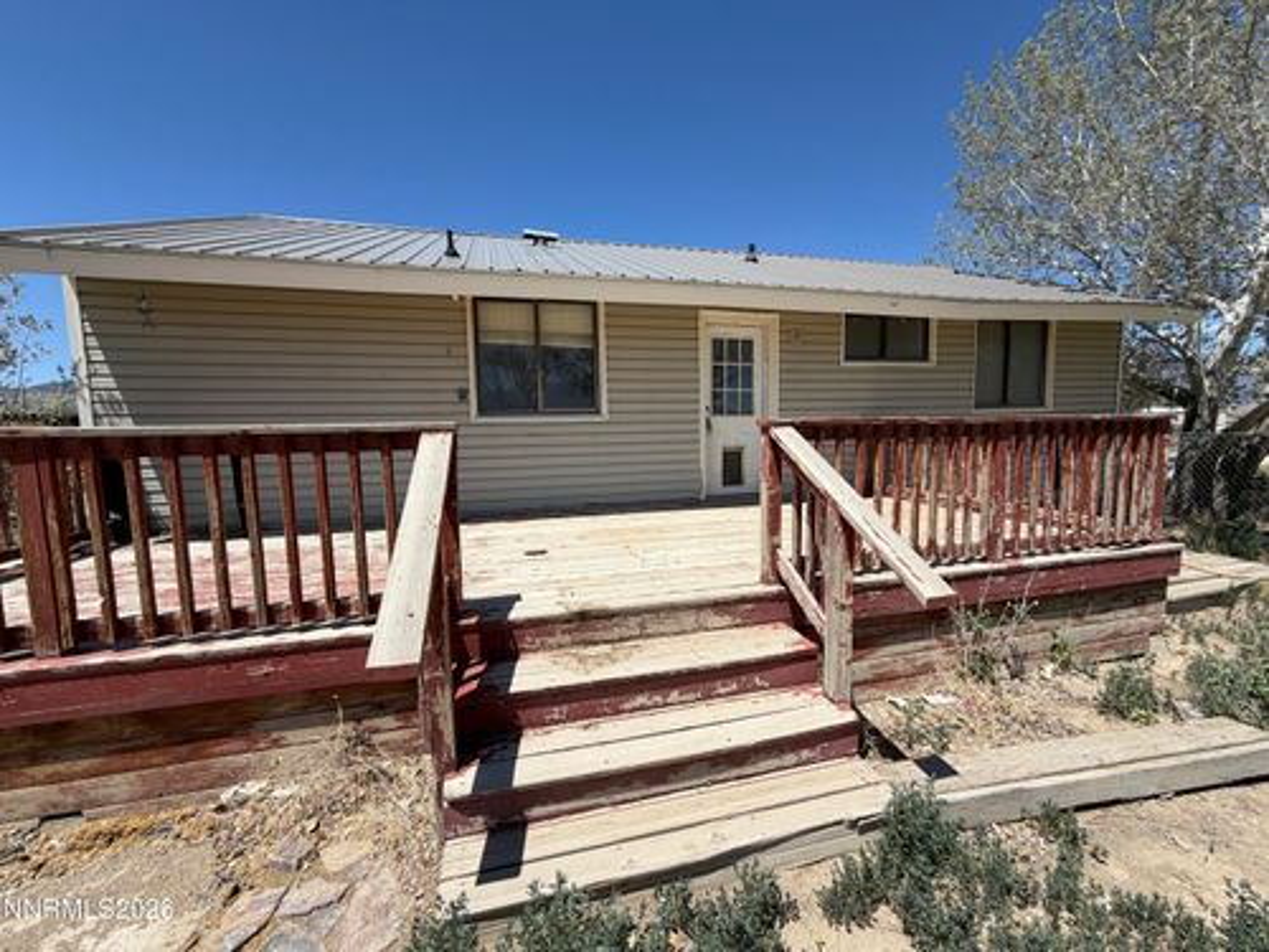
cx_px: 634
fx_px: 513
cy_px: 476
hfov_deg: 102.1
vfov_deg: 85.7
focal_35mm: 14
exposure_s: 1/770
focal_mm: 2.22
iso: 25
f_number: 2.2
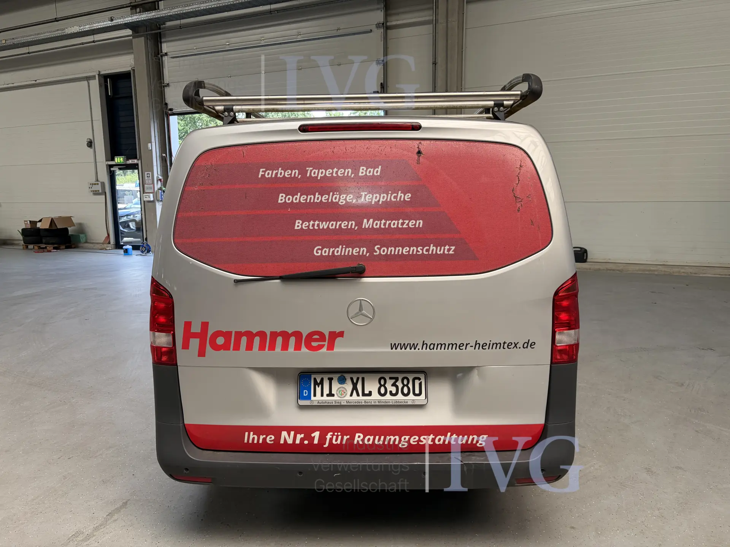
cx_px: 365
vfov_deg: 53.1
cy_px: 274
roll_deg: +0.7
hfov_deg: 67.3
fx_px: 548
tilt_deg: -8.4
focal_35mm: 26
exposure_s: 1/208
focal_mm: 5.96
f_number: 1.6
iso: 50
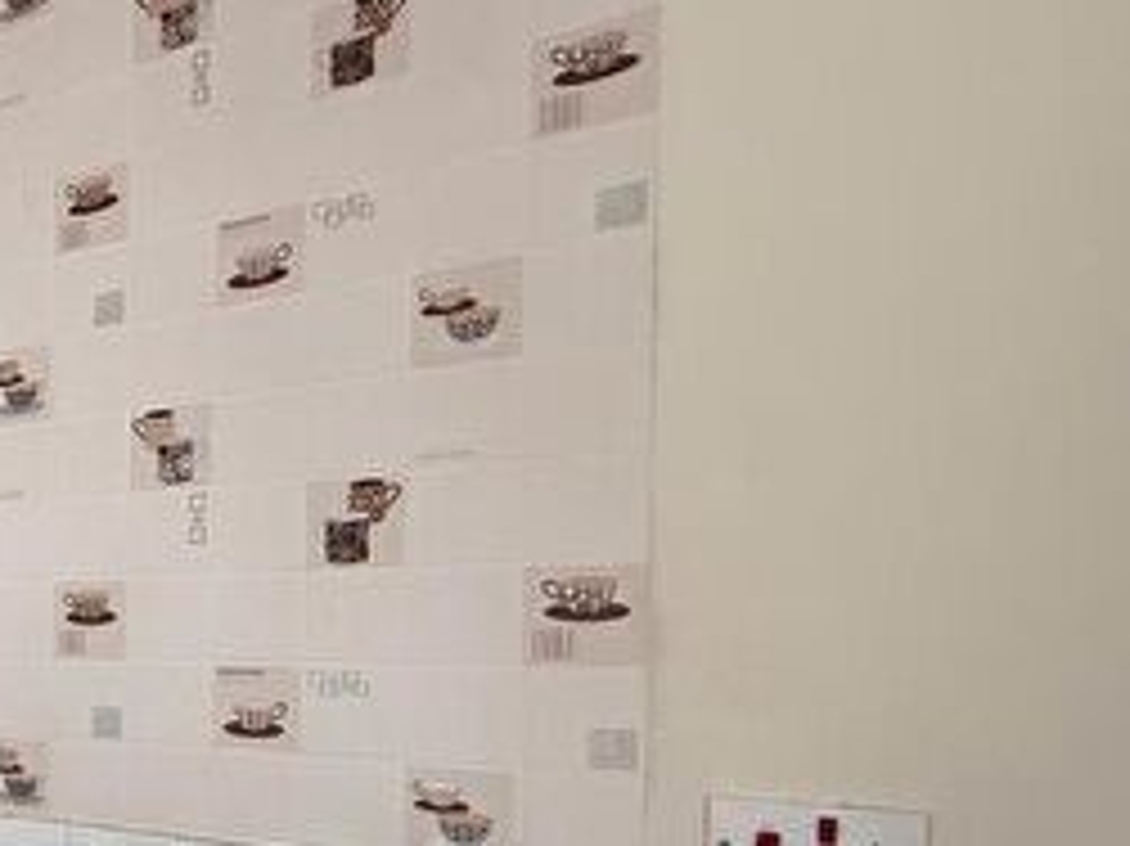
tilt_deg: -1.6
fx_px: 1273
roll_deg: -1.1
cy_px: 664
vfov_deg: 35.7
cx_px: -315
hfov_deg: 34.7
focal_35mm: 39
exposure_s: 1/99
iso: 160
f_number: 2.2
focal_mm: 2.22
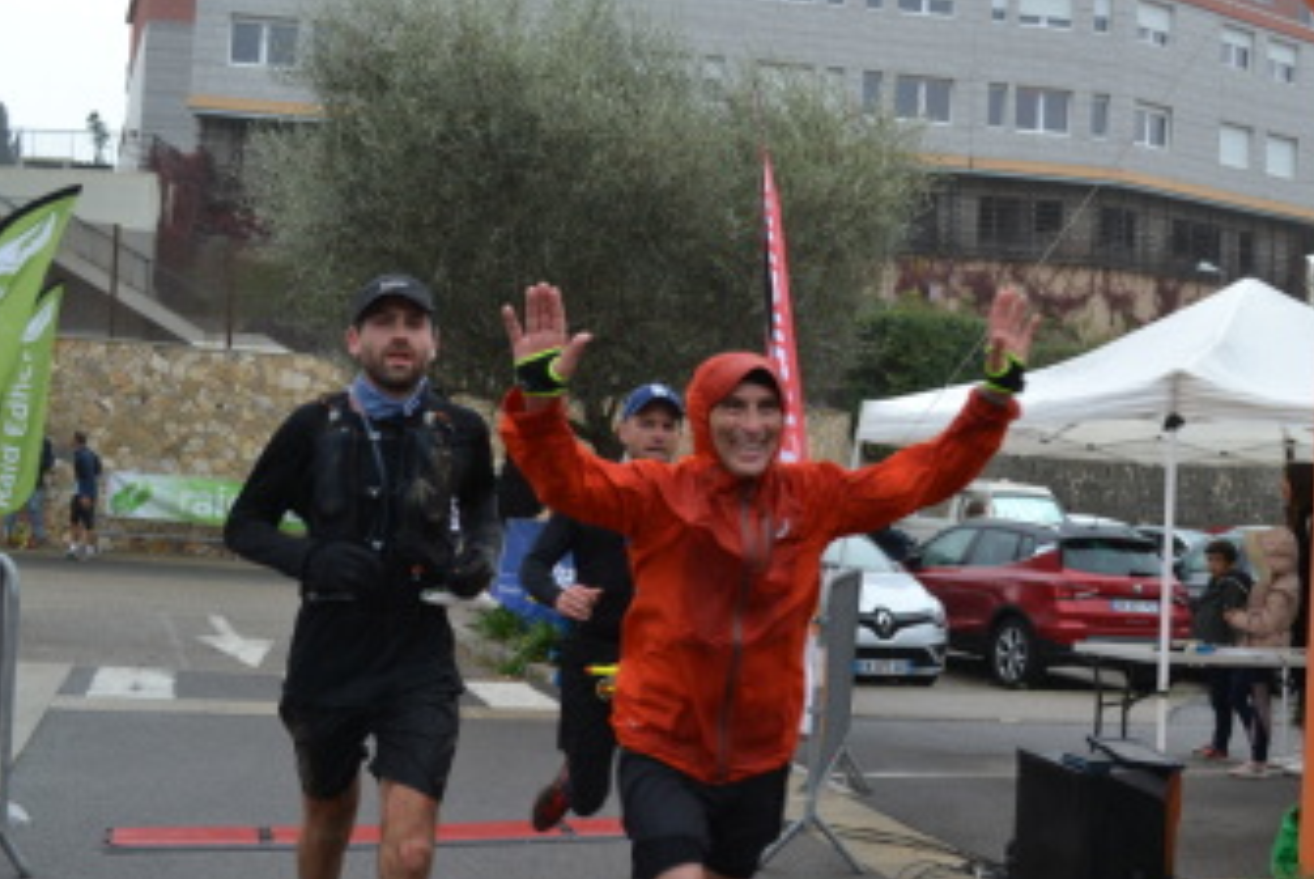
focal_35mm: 43
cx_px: 741
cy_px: 394
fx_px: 1571
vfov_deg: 31.2
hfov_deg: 45.3
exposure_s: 1/125
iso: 220
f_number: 5.6
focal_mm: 24
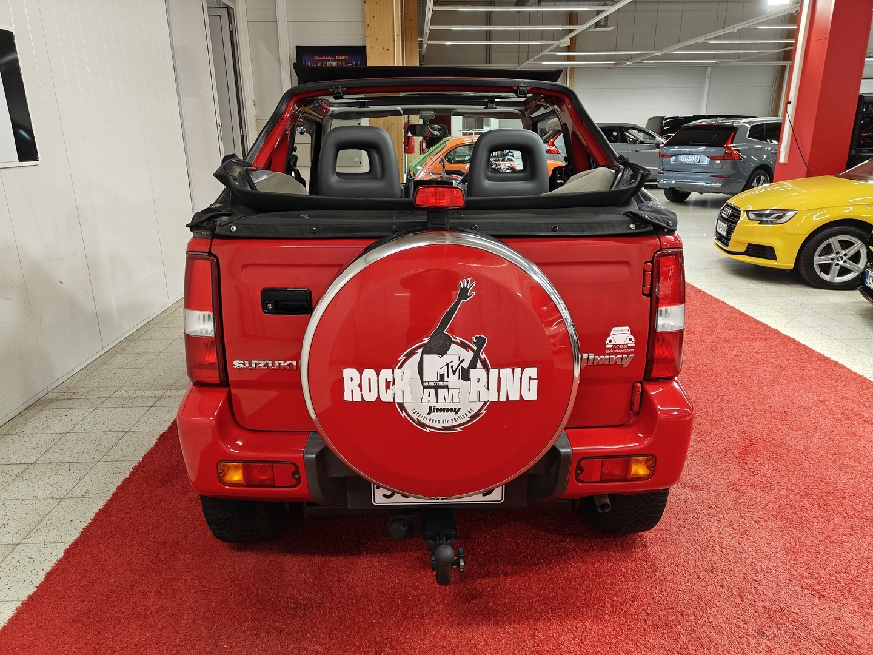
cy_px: 328
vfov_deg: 56.8
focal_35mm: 24
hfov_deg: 71.6
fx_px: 605
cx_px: 436
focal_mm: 5.59
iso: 125
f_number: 1.8
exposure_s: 1/63
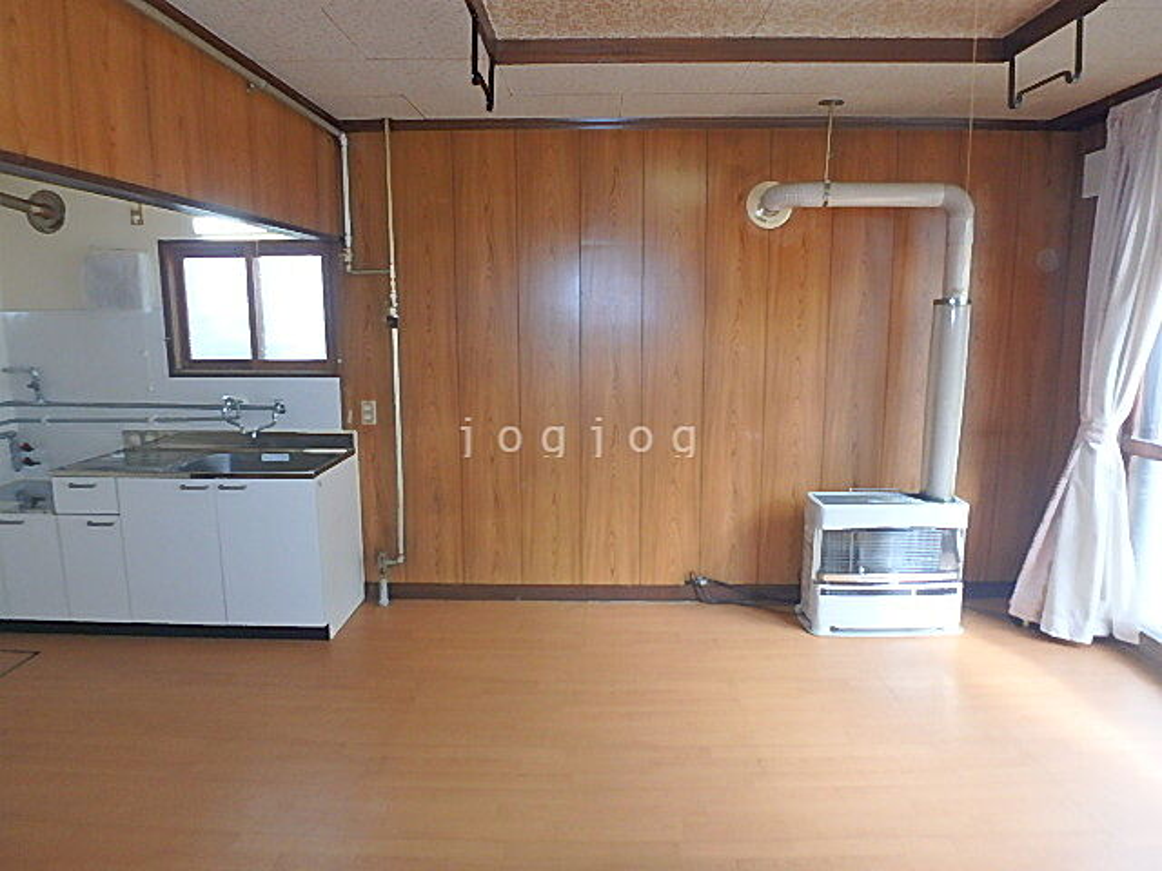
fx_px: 705
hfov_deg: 79.0
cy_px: 436
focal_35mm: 21
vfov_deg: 63.4
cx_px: 581
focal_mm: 3.7
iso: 200
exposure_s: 1/50
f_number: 3.5
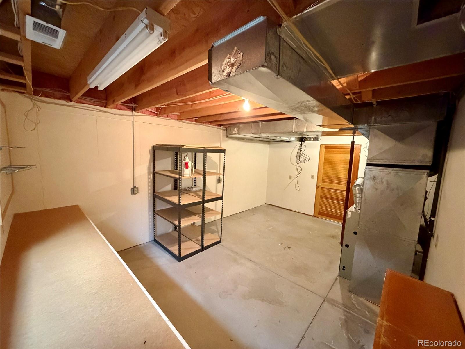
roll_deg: -2.3
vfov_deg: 85.7
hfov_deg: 102.1
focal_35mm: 14
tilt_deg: -7.0
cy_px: 174
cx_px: 232
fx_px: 188
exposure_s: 1/60
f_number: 2.2
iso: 1250
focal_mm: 2.22
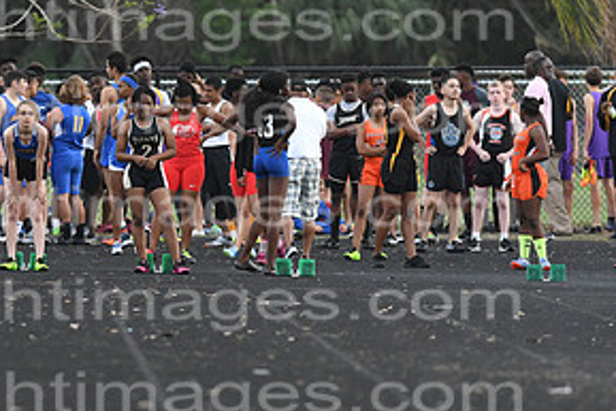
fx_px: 15458
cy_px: 165
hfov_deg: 2.3
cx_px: 38
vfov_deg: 1.5
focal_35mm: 903
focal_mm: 300
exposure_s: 1/1600
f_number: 4
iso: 1600
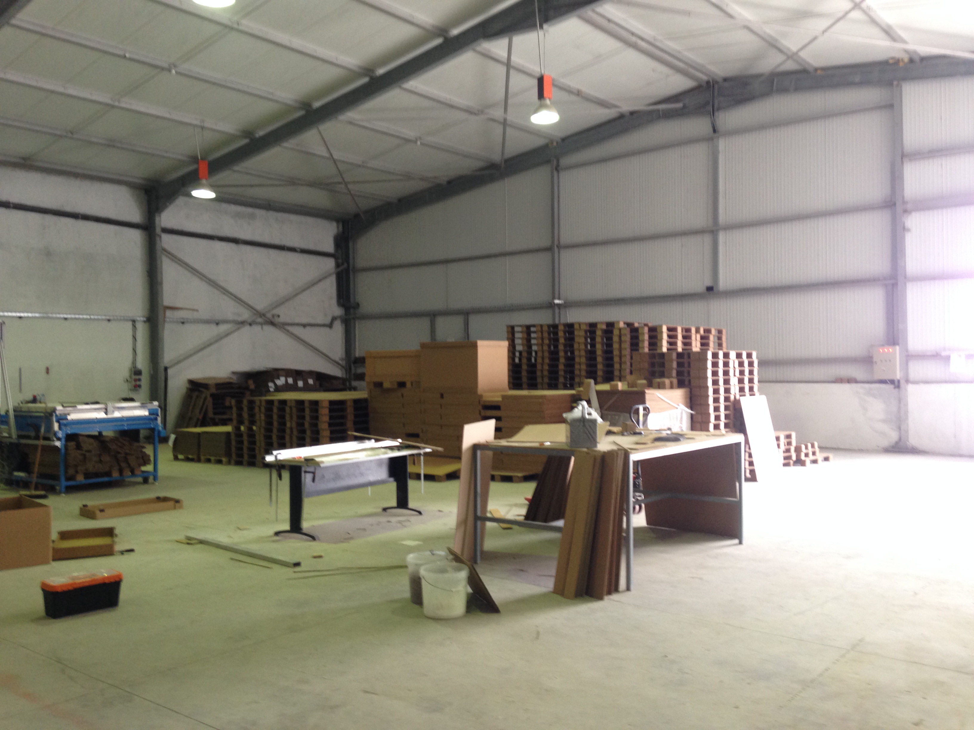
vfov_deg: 42.9
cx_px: 487
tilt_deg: -1.2
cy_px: 365
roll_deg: +1.7
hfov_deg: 55.4
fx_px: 929
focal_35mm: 33
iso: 80
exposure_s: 1/20
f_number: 2.4
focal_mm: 4.12
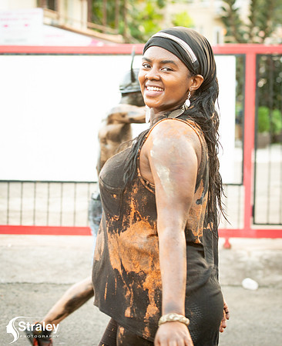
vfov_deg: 17.1
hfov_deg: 13.9
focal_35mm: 112
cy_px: 148
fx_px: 1156
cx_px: 111
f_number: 5
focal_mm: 70
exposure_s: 1/200
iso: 1400
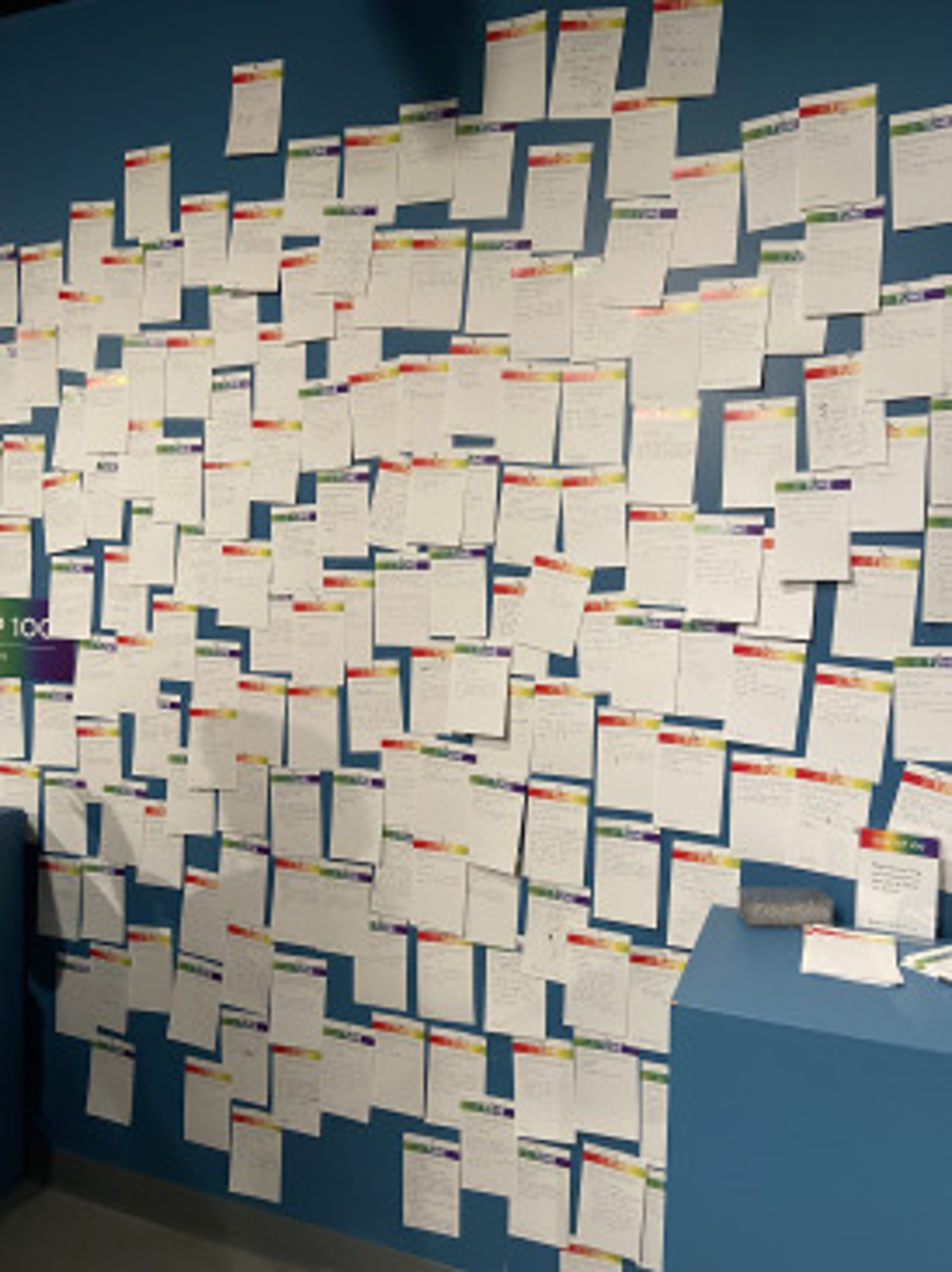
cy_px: 636
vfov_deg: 67.3
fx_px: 955
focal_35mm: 26
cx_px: 476
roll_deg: -1.5
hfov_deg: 53.0
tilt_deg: -1.4
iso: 100
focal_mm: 4.25
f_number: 1.8
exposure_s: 1/60
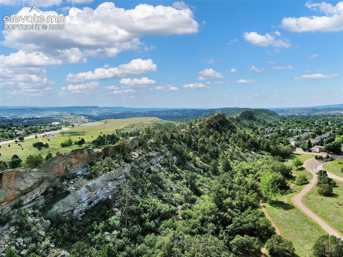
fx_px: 238
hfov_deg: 71.6
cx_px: 172
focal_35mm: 24
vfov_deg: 56.8
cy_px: 128
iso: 100
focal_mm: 4.39
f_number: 2.8
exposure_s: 1/100
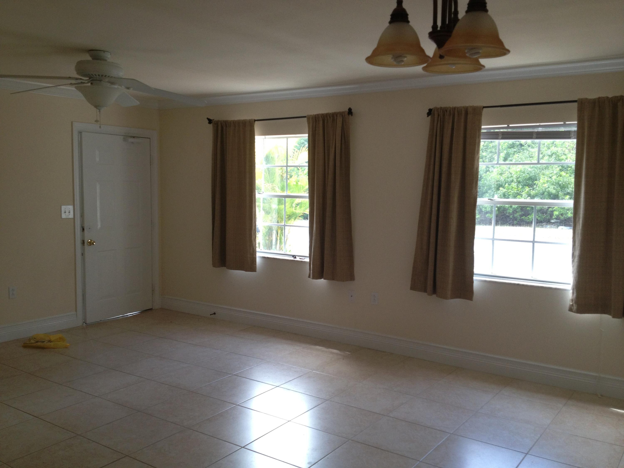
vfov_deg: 40.7
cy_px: 234
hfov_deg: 52.6
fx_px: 631
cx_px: 312
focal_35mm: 35
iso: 64
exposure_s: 1/139
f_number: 2.4
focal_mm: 4.28
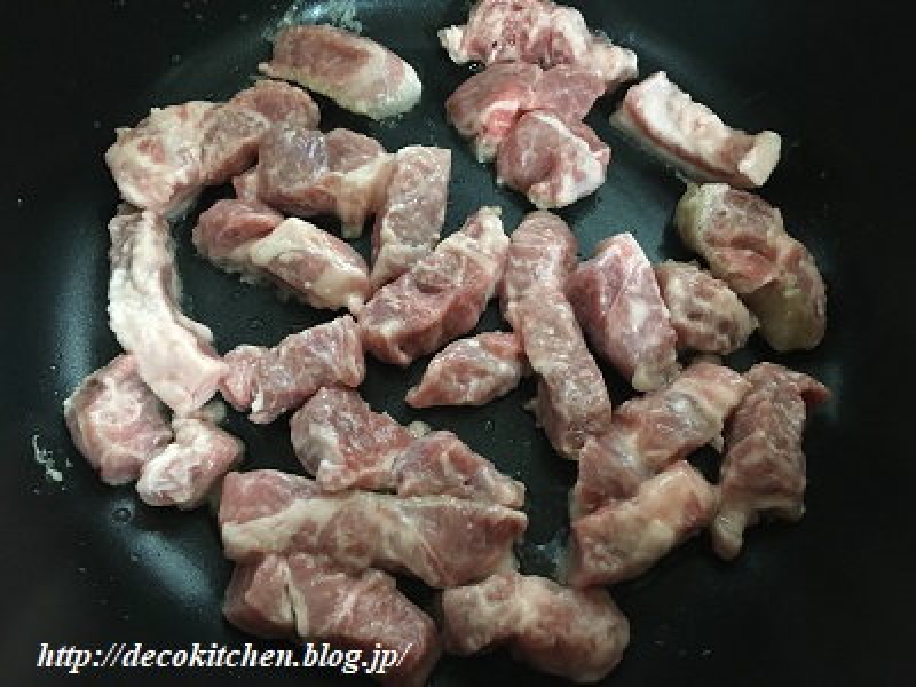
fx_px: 767
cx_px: 458
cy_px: 344
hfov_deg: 61.7
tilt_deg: -65.1
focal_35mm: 29
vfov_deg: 48.2
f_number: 2.2
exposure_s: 1/17
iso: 200
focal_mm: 4.15
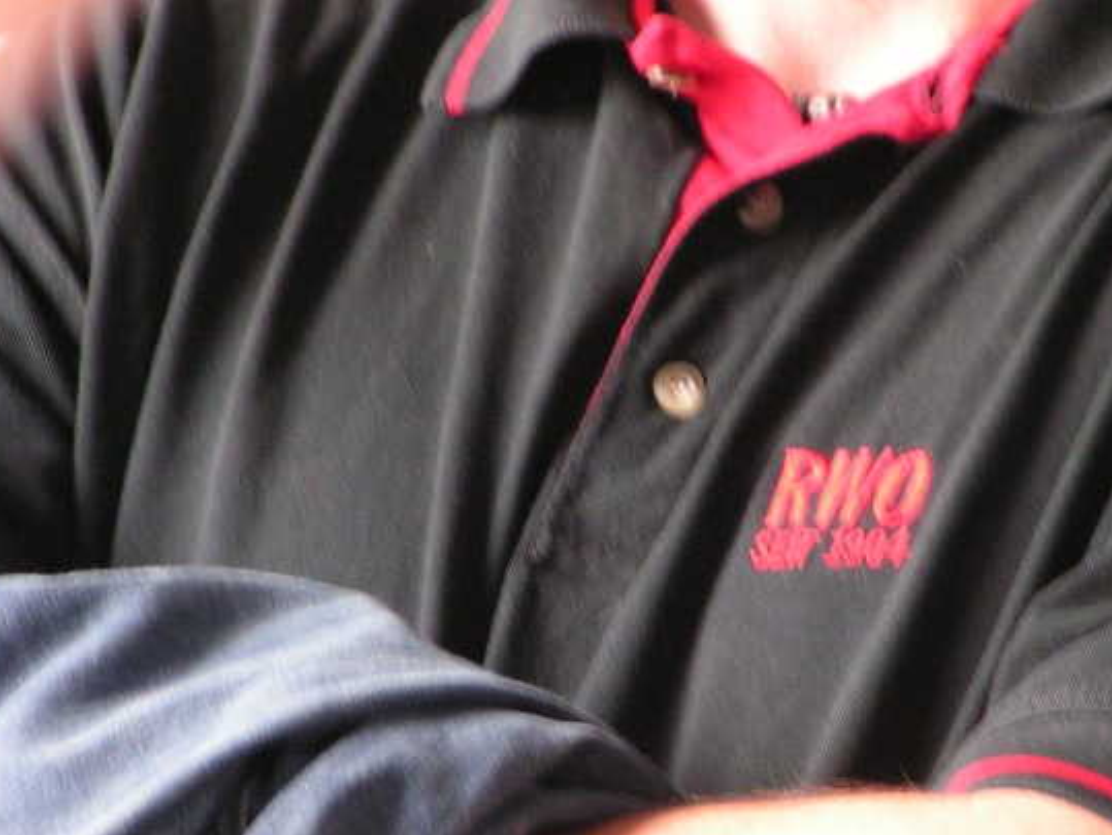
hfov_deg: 5.7
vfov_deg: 4.3
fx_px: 11251
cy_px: 501
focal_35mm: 350
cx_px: 602
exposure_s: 1/40
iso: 200
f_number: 3.5
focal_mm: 36.1
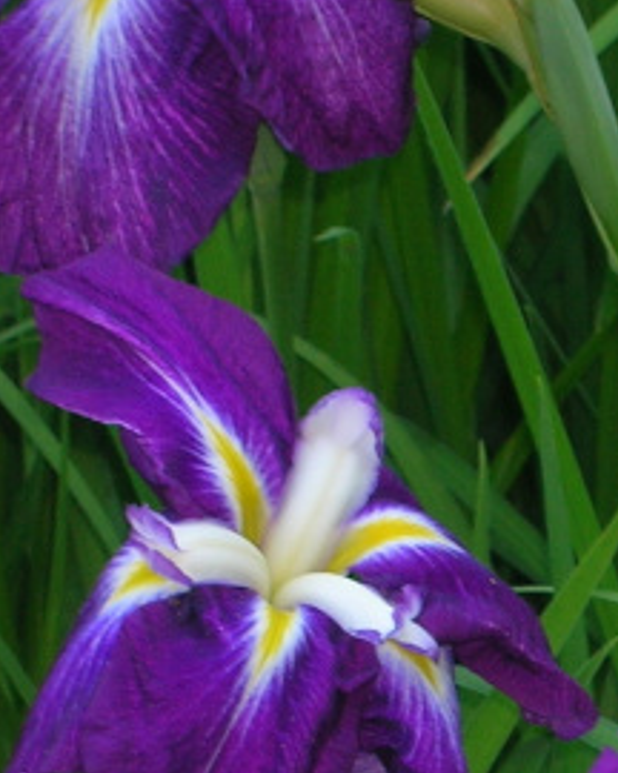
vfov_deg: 5.8
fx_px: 7591
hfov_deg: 4.6
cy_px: 869
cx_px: 873
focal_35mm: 332
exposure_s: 1/30
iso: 50
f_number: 4.9
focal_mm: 17.1
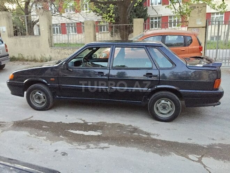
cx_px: 115
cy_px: 86
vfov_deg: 48.2
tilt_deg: -12.3
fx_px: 193
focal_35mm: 29
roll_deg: +2.4
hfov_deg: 61.7
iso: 640
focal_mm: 4.15
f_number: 2.2
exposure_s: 1/17
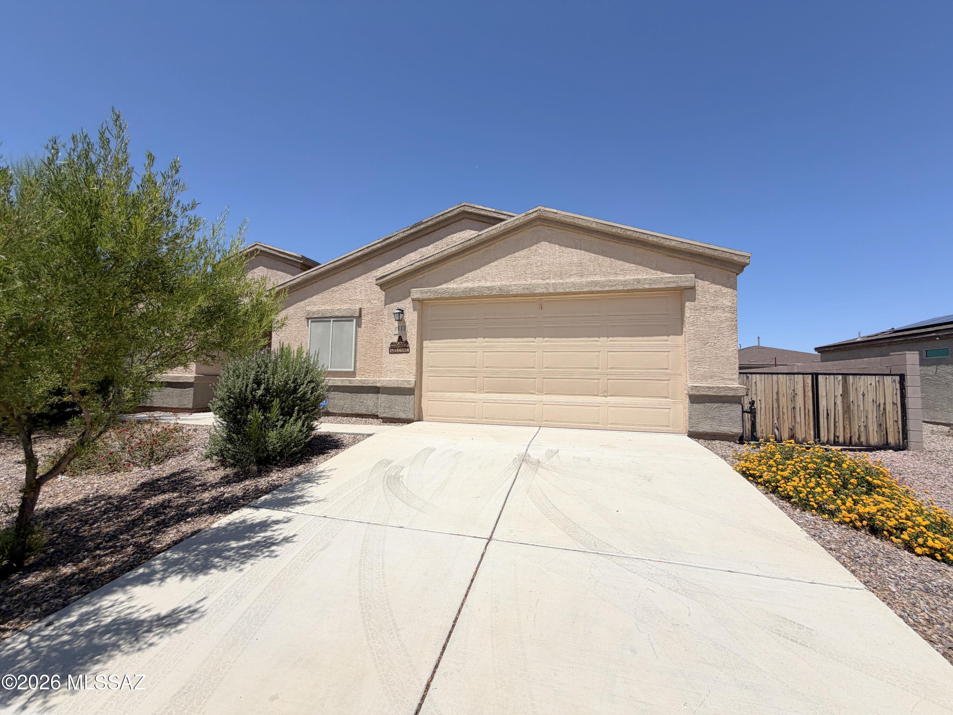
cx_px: 476
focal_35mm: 14
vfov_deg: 85.7
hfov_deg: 102.1
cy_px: 358
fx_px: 385
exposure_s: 1/1745
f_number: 2.2
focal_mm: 2.22
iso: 20
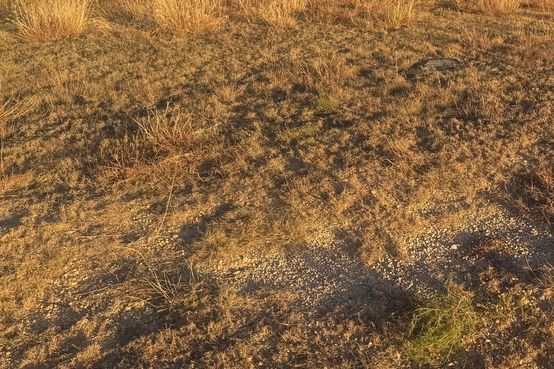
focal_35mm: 56
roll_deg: -0.7
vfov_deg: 22.8
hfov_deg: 34.0
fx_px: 862
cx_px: 485
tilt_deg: -4.3
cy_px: -38
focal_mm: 6.76
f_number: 1.78
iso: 80
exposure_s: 1/2169
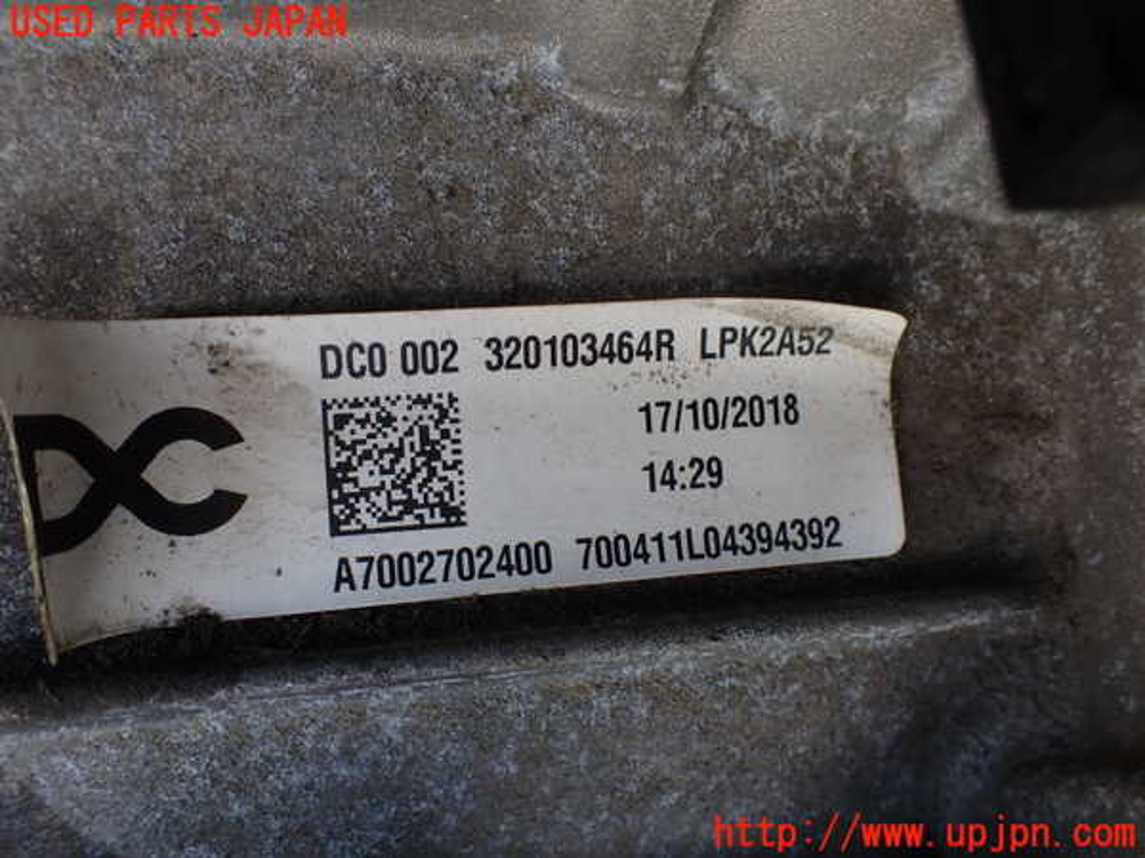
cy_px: 429
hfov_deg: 60.0
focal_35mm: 30
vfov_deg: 46.8
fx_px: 992
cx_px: 572
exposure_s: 1/125
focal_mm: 5.4
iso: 100
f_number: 3.2
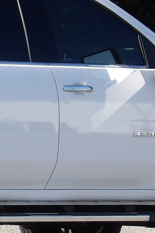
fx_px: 4785
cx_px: -108
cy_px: 100
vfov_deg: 2.8
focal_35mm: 741
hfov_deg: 1.9
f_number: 4.4
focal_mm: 30.2
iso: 100
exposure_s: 1/405
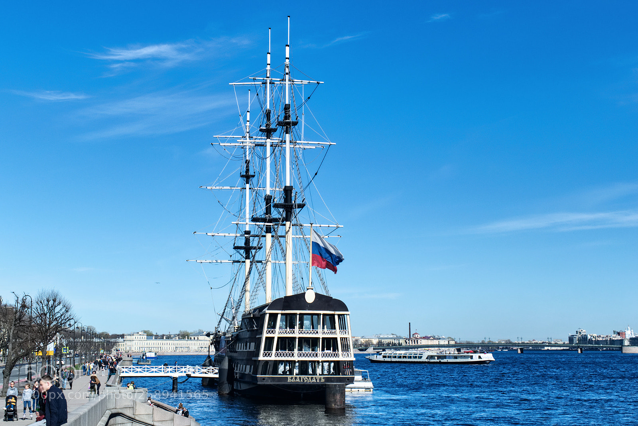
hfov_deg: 41.1
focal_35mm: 48
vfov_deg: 28.1
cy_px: 213
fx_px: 851
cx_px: 319
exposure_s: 1/320
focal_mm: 32
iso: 200
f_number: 9
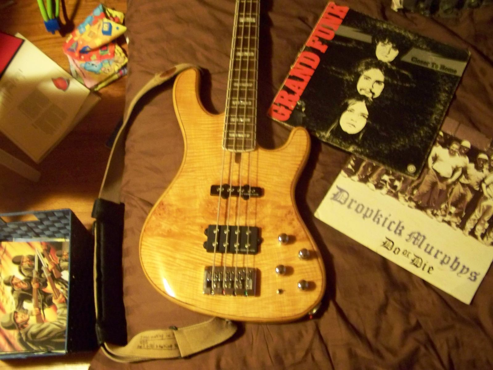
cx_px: 246
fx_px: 541
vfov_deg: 37.7
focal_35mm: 38
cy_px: 185
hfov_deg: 49.0
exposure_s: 1/2.5
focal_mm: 6.3
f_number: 2.8
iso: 400
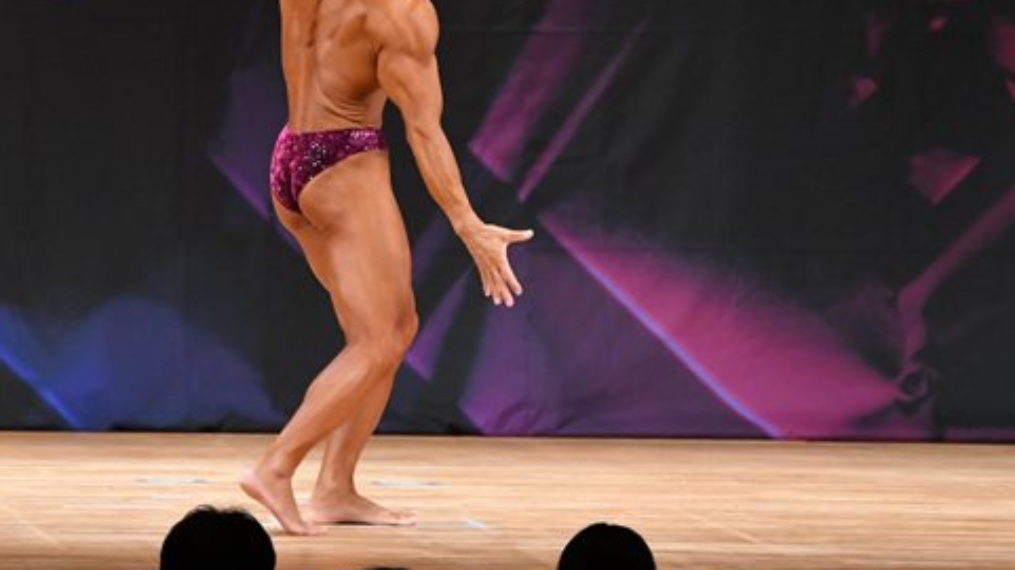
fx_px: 9173
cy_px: 127
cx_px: 425
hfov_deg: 6.3
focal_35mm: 341
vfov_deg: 3.6
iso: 3200
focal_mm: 135
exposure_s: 1/400
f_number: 5.6
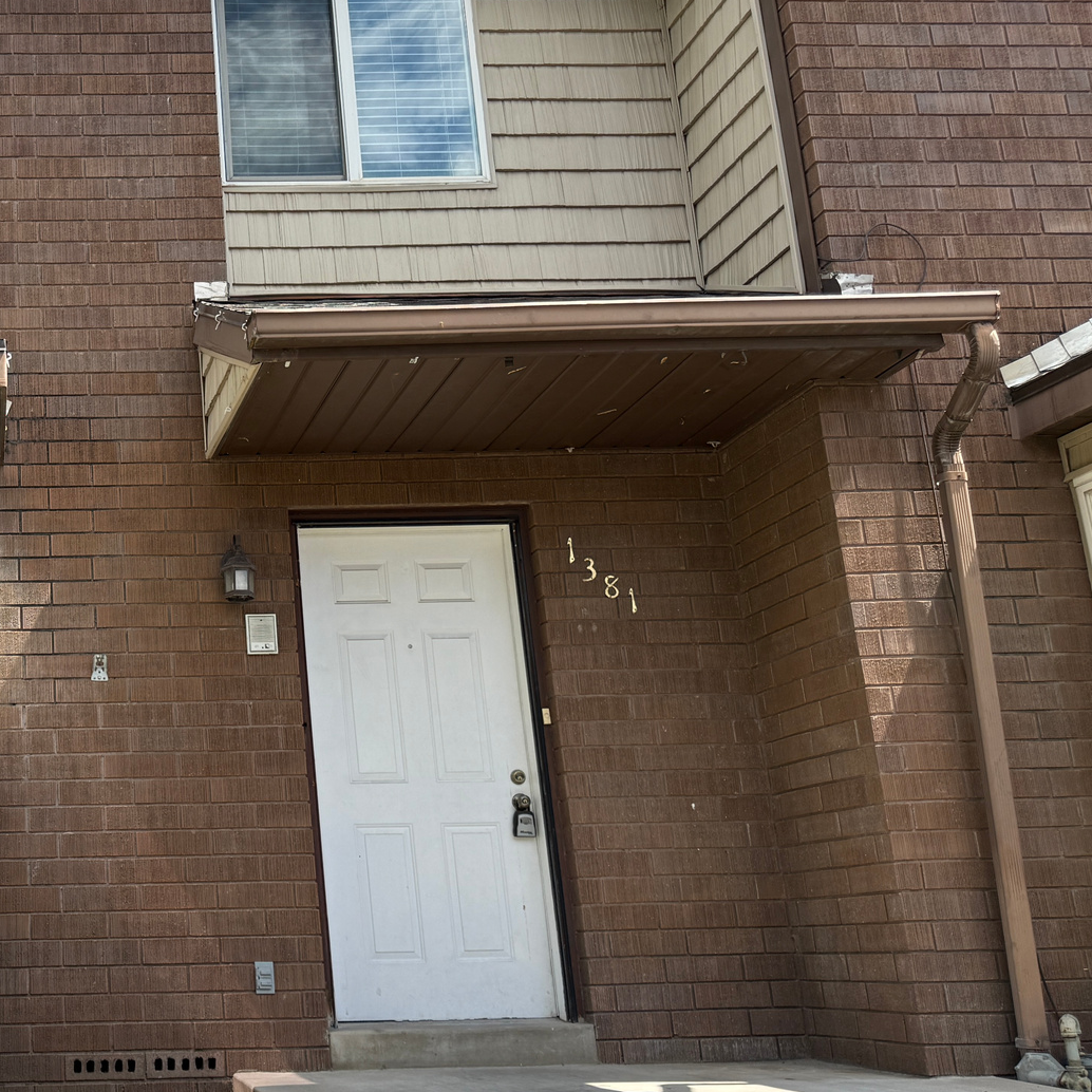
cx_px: 19
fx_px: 1499
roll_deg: +1.0
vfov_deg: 40.0
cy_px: 552
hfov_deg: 36.3
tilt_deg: +15.0
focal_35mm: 42
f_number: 1.78
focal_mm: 6.76
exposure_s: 1/1689
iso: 80
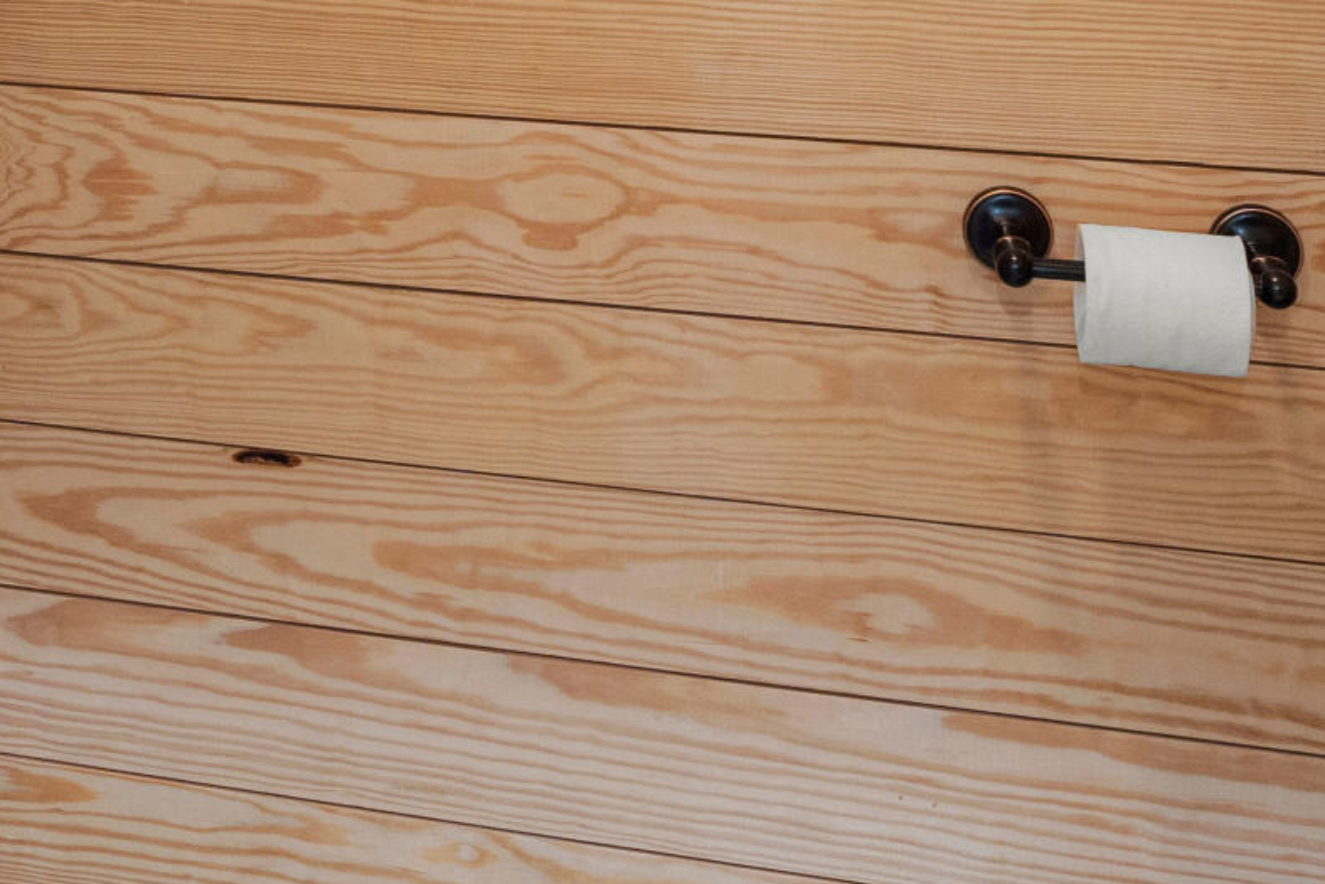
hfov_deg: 31.9
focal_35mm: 61
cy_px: -448
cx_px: 232
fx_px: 2245
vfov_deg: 19.4
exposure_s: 1/5
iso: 320
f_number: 8
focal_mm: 16
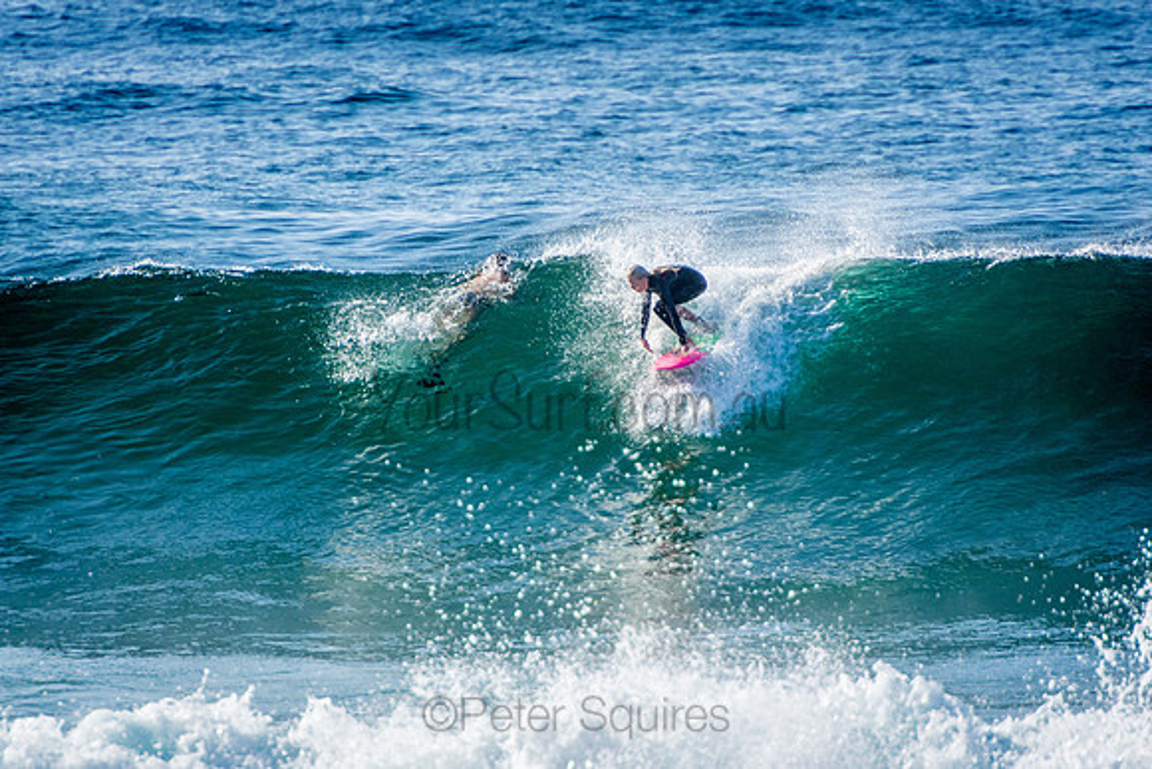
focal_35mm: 600
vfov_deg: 2.3
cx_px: 576
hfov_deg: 3.4
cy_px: 384
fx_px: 19204
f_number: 5.6
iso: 320
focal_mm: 400
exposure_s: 1/2000
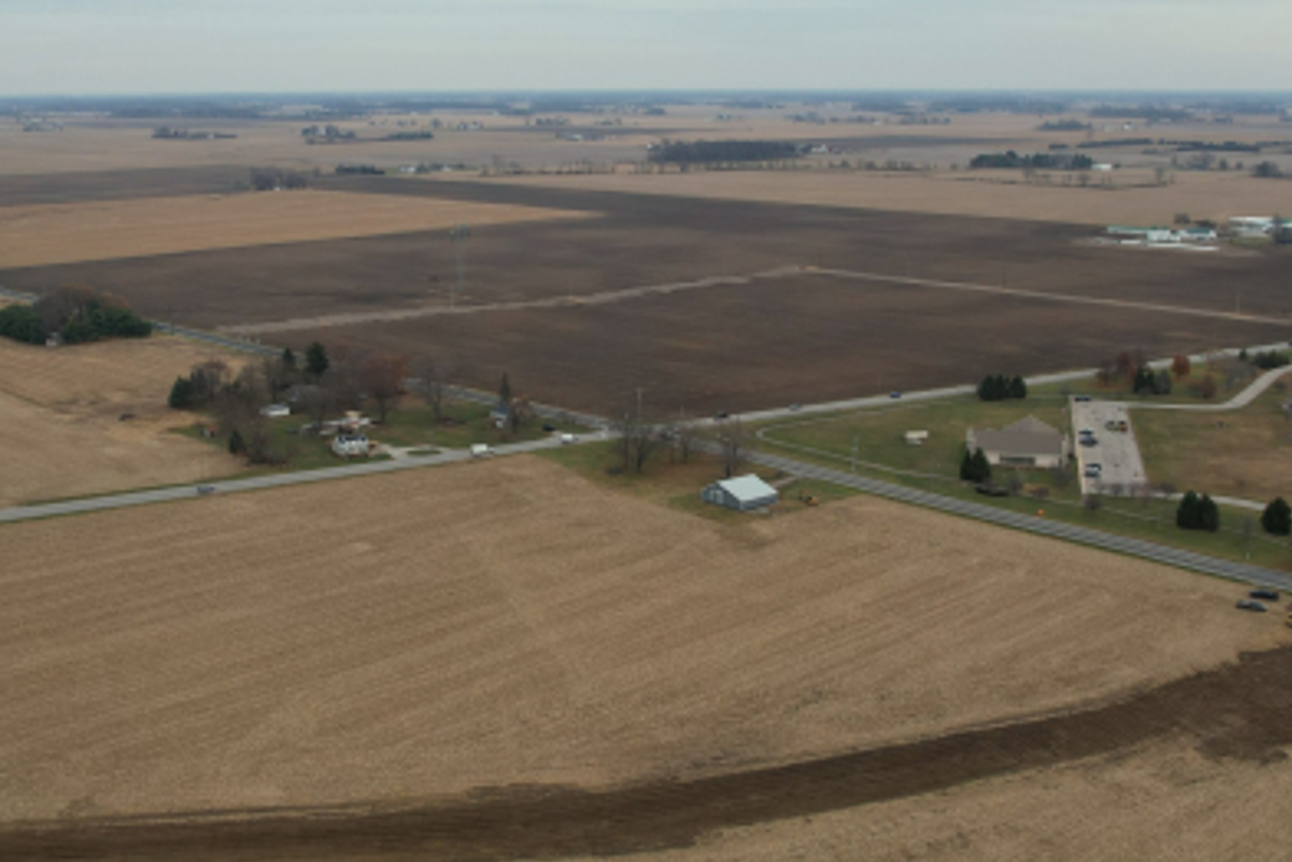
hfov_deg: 46.4
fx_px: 1507
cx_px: 625
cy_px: 392
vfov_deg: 31.9
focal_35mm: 42
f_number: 2.8
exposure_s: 1/1250
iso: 110
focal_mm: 8.38
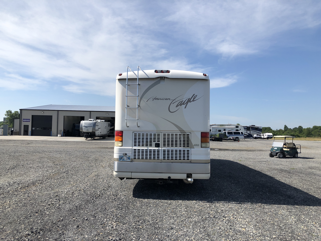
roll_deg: -0.3
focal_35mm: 28
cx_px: 160
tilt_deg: +2.3
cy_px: 120
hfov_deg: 63.4
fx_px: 260
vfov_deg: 49.7
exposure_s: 1/2825
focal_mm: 3.99
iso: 20
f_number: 1.8
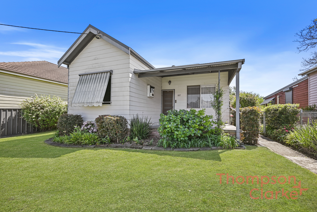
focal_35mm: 14
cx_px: 158
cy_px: 106
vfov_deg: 81.3
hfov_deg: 104.2
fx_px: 123
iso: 100
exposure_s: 1/125
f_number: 4
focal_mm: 14
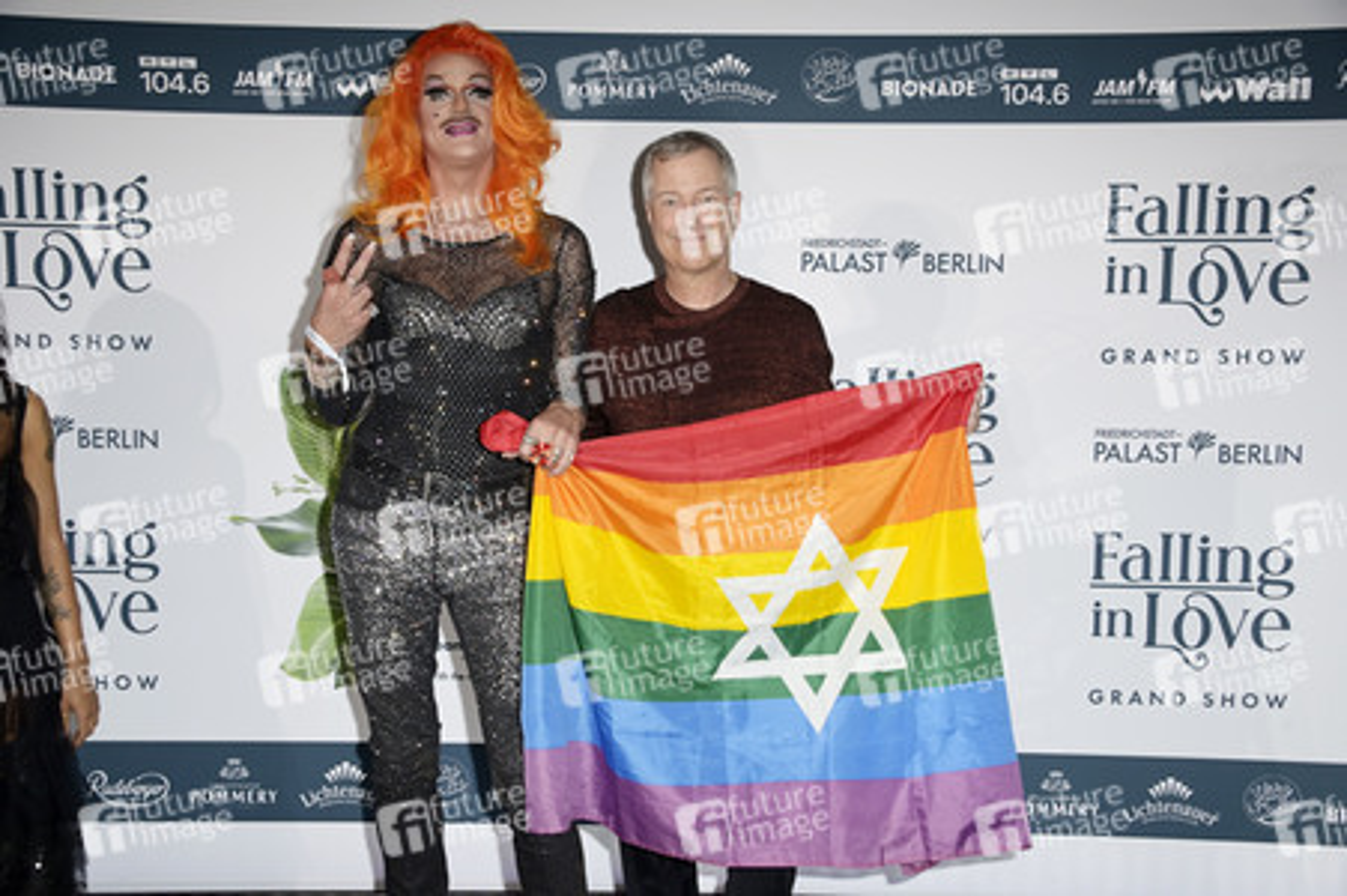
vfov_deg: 30.5
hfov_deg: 44.5
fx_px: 1645
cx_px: 674
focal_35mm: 44
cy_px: 448
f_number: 6.3
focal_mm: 44
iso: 640
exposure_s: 1/250
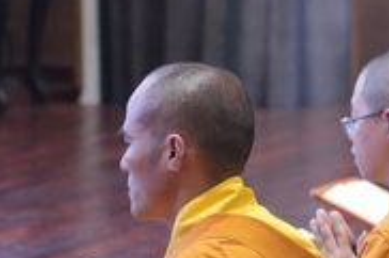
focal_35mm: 300
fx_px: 3239
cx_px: 244
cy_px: 231
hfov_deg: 6.9
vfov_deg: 4.6
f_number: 4
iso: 6400
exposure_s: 1/250
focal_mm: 84
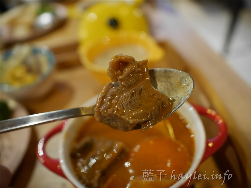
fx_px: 218
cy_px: 94
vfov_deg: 46.8
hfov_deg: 60.0
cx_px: 126
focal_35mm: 30
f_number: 1.7
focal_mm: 15
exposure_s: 1/60
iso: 1250
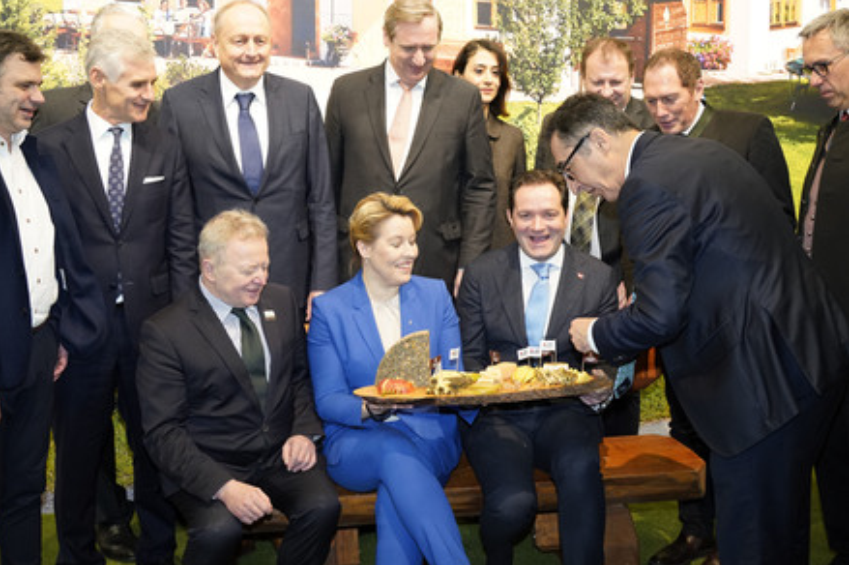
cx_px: 415
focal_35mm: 37
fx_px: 872
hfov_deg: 51.9
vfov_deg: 35.9
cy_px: 288
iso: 1600
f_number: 5
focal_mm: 36
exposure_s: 1/60
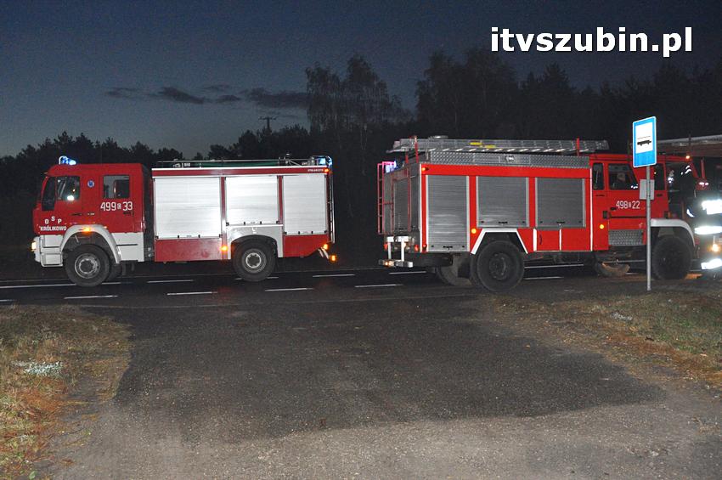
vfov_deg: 39.9
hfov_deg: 57.3
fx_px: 661
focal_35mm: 33
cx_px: 361
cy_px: 240
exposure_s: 1/60
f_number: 5.6
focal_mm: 22
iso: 2500
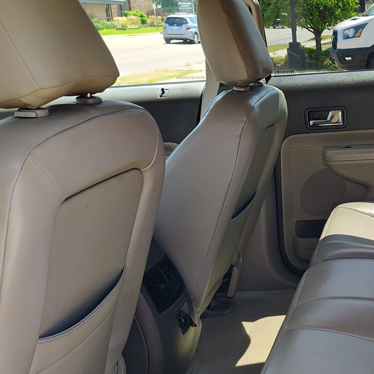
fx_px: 623
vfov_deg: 33.2
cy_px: 235
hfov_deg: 29.7
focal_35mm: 51
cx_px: 420
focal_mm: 5.56
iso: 122
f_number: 1.8
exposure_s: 1/120
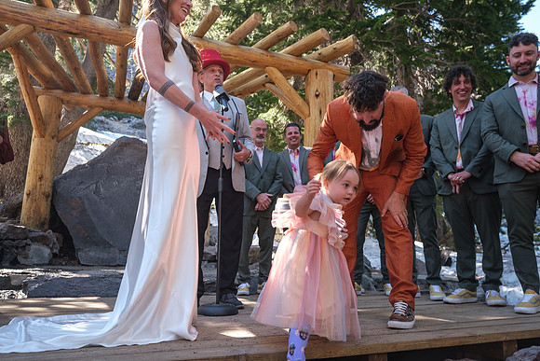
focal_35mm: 27
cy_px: 180
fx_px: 405
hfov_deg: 67.4
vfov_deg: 48.0
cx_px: 270
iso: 250
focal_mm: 18
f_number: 3.6
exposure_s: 1/210
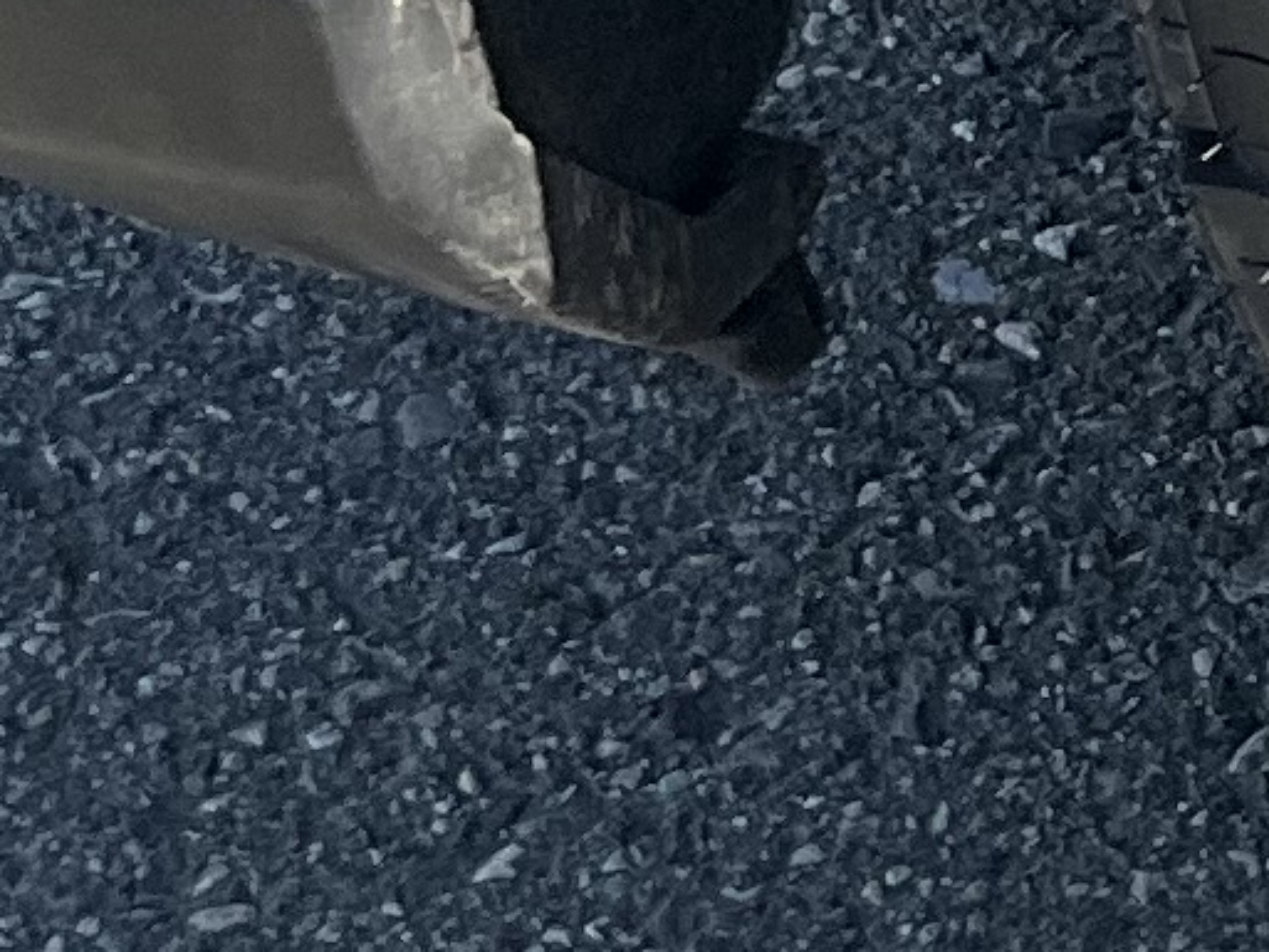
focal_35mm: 228
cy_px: -635
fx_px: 8360
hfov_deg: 7.5
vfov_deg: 6.4
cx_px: 3894
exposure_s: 1/728
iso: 25
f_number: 1.8
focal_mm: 3
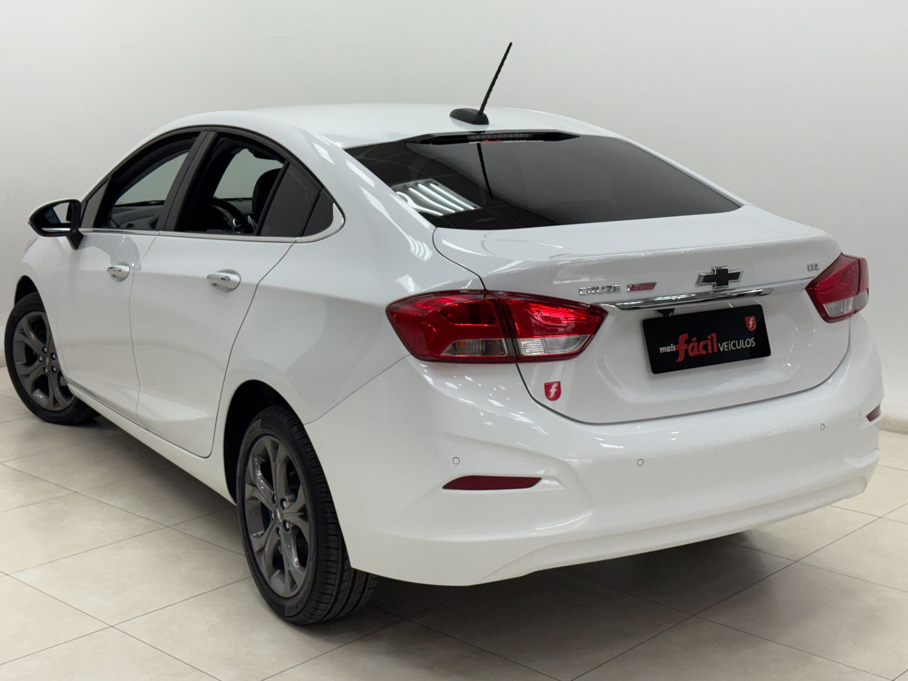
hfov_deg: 38.9
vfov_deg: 29.7
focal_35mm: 49
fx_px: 1285
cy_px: 334
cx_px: 447
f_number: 1.78
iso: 125
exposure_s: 1/238
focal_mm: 6.76
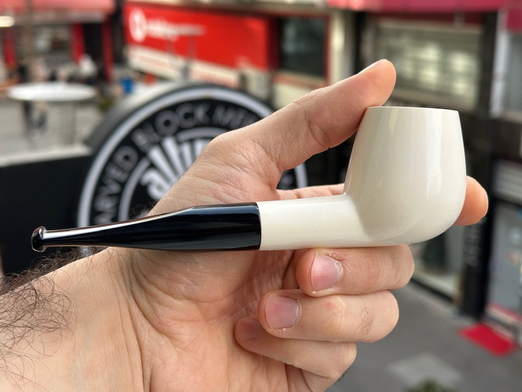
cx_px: 261
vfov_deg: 30.3
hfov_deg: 39.7
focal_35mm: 48
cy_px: 196
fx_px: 724
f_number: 1.78
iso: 64
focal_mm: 6.86
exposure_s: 1/524
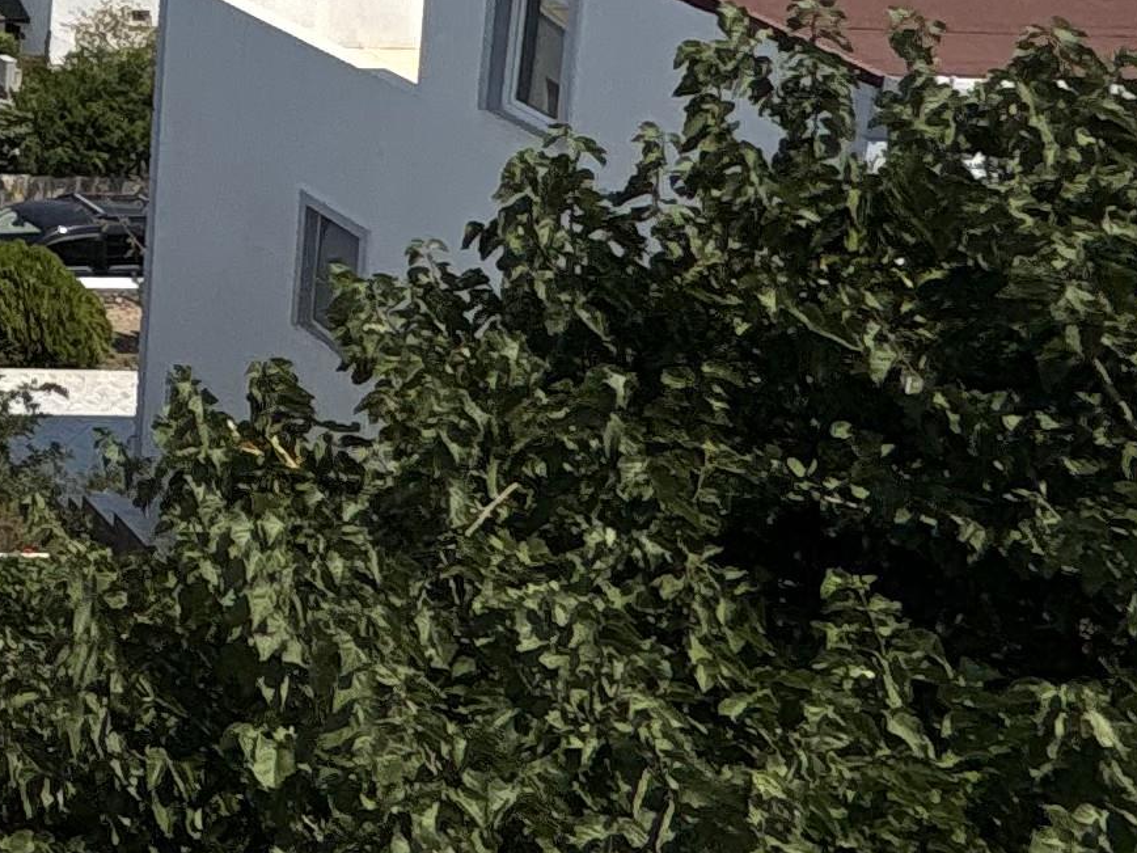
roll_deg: +0.2
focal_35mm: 65
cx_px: -1087
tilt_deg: -7.9
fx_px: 2135
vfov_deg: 20.3
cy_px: -309
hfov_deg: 19.2
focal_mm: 2.22
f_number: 2.2
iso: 50
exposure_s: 1/4132
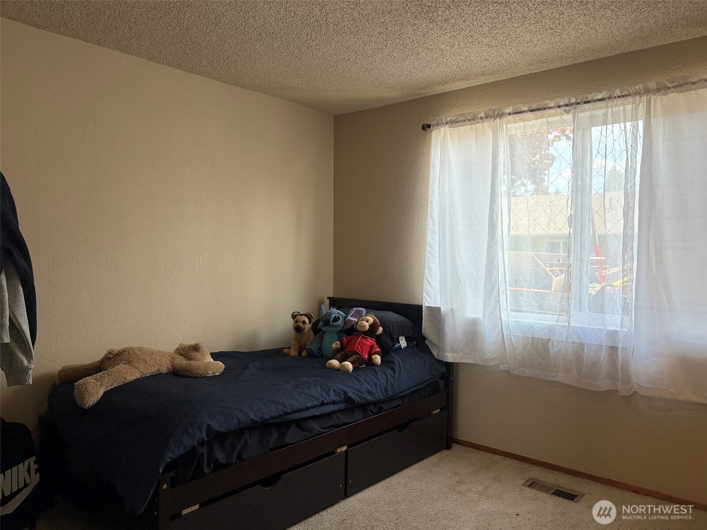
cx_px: 354
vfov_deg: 53.1
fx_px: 531
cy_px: 265
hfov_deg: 67.3
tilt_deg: -0.8
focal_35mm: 26
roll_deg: -0.3
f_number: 1.6
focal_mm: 5.96
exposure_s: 1/137
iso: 125
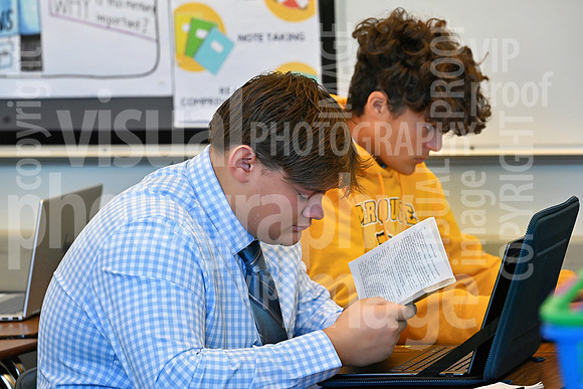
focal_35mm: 165
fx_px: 2673
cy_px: 194
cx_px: 292
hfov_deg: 12.4
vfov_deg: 8.3
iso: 4000
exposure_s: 1/250
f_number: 6.3
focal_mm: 165
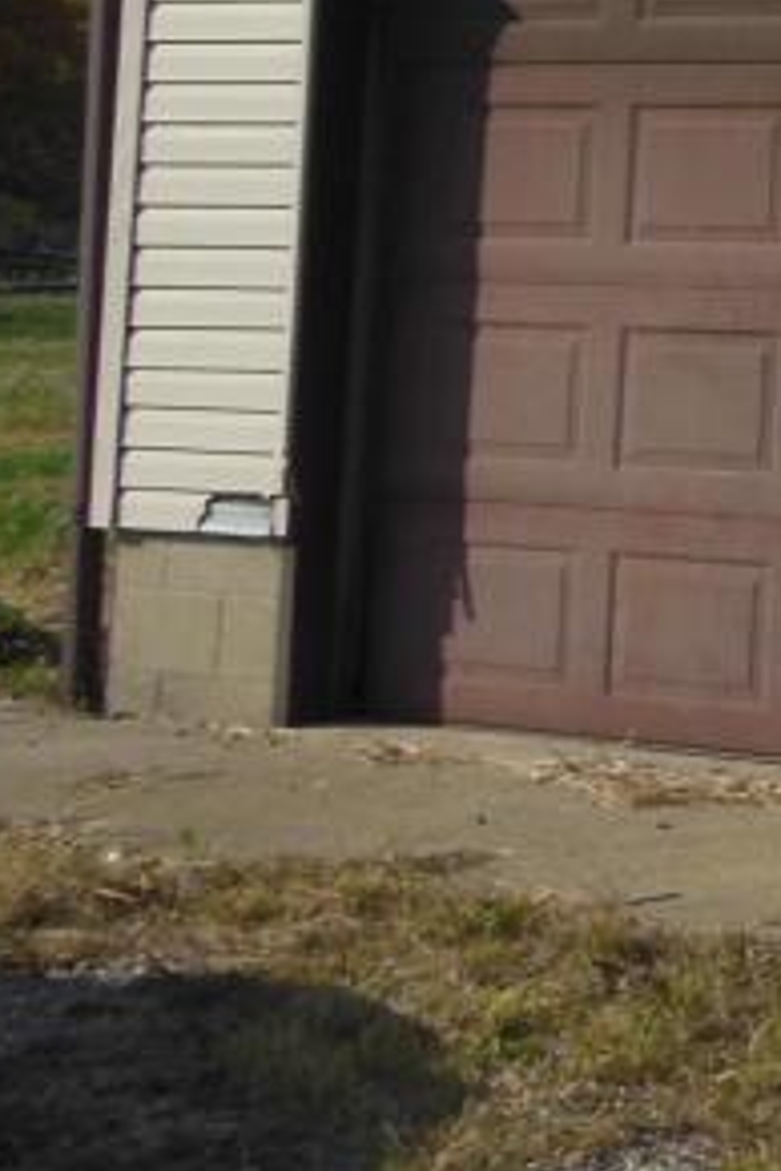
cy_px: -12
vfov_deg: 18.7
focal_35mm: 106
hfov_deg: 10.6
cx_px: 2009
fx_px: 3449
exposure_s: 1/640
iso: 125
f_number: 6.7
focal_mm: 5.2
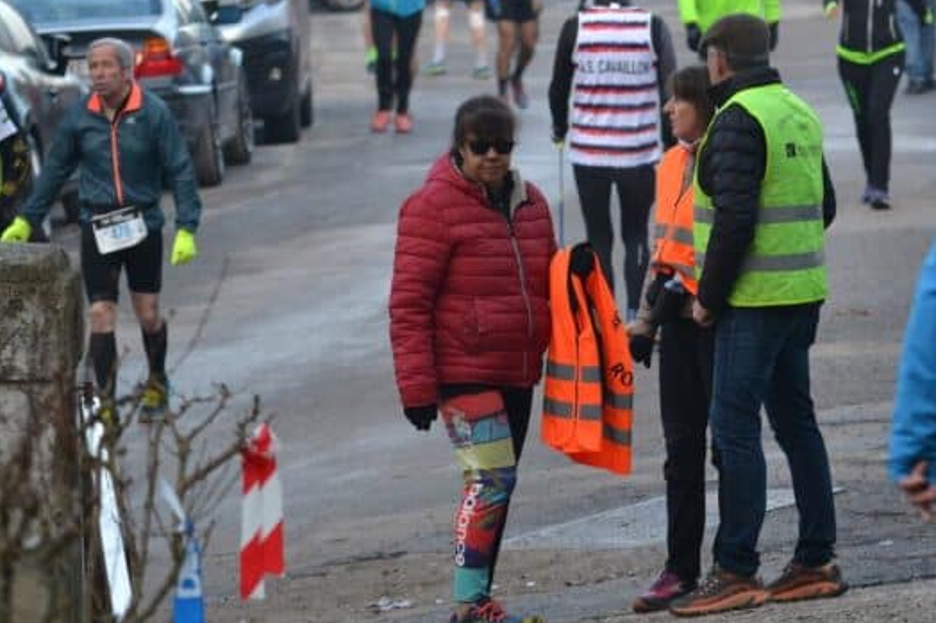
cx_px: 679
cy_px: 266
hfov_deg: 6.2
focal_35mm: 330
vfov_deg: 4.2
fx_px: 8577
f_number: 5
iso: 800
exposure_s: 1/500
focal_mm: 150
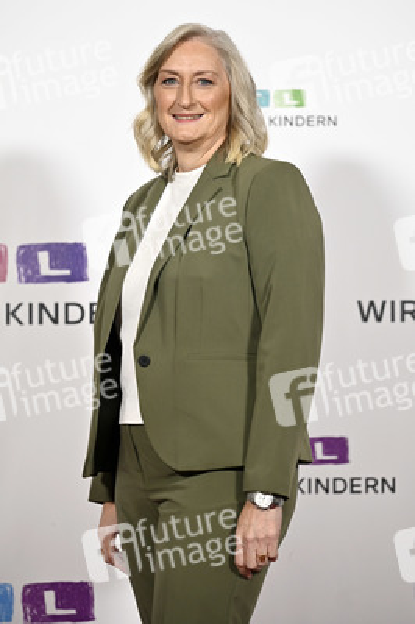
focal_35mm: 120
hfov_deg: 11.4
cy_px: 312
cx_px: 208
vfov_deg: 17.1
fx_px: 2078
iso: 1250
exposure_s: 1/640
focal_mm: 120
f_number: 2.8
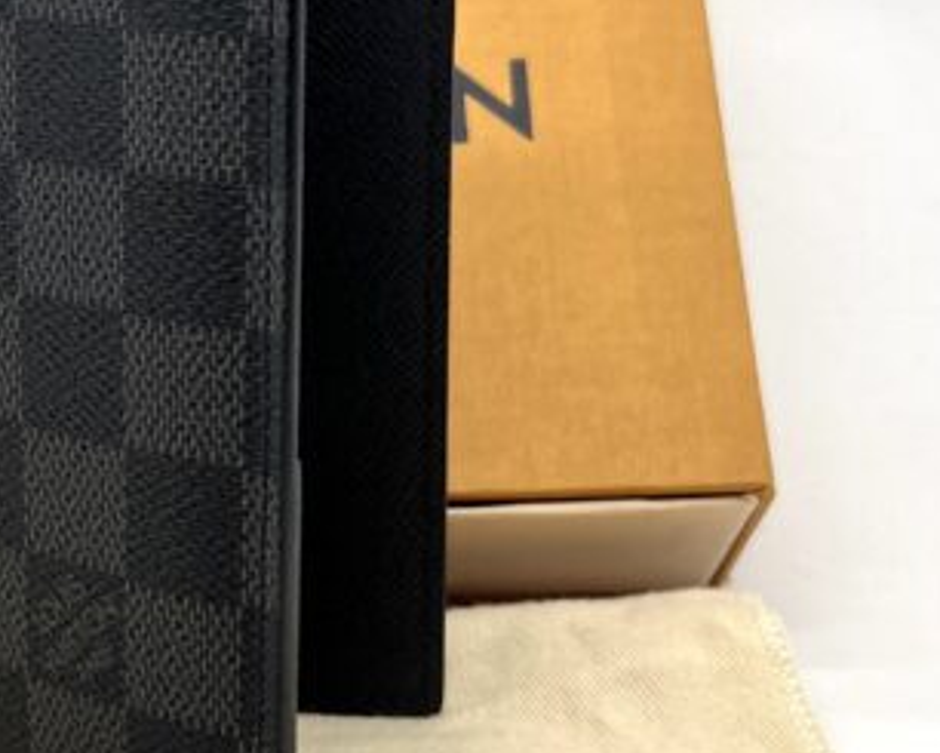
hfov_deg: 21.9
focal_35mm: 85
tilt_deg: -14.8
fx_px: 2365
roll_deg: +1.4
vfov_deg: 18.1
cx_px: 74
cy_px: 378
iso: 40
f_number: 1.5
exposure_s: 1/152
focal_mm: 5.7
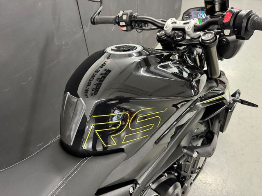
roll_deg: +4.0
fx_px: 182
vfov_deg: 56.8
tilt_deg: -41.7
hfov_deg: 71.6
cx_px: 131
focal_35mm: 24
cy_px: 98
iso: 640
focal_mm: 6.76
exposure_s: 1/60
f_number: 1.78
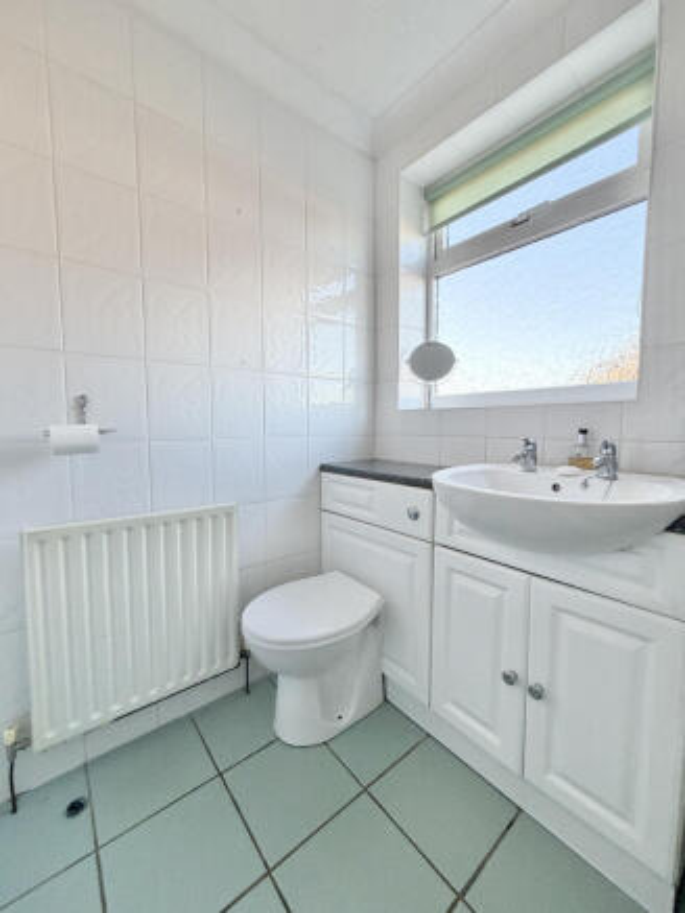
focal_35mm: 14
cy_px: 456
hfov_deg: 85.7
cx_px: 342
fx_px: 369
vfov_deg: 102.0
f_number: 2.2
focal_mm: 2.22
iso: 160
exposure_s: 1/121
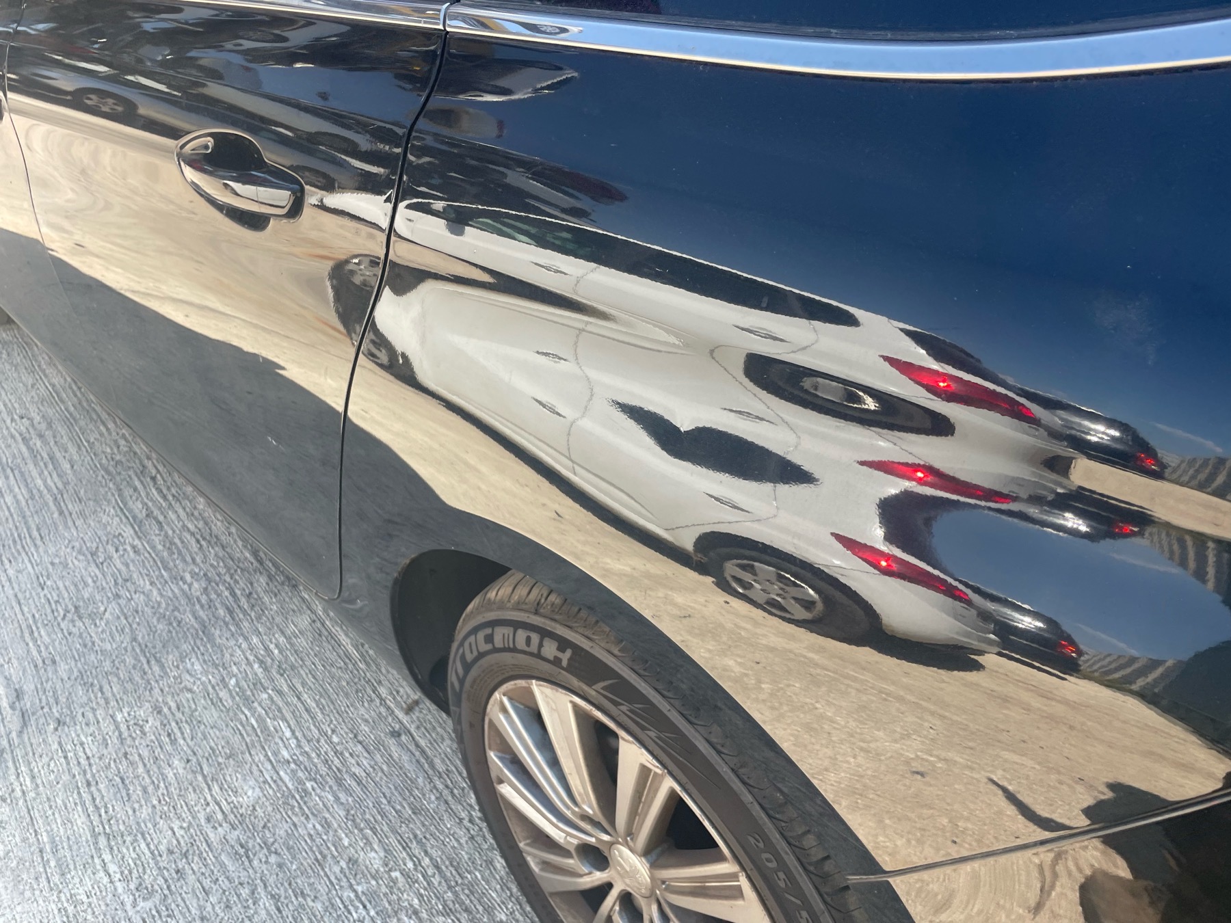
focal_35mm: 26
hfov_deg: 67.3
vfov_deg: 53.1
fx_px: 925
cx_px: 616
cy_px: 462
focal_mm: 4.2
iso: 32
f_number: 1.6
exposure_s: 1/515
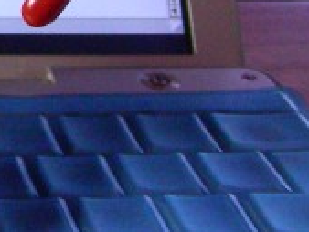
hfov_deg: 12.5
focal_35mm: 144
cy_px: -95
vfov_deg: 10.0
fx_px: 1286
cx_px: -243
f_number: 3.5
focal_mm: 6.3
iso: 400
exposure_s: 1/15.3
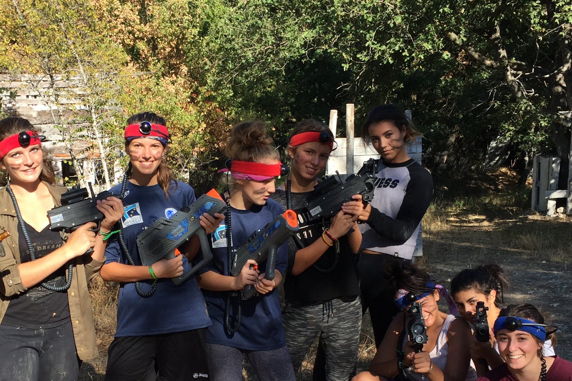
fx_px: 858
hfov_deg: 36.8
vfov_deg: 24.6
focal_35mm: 54
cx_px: 234
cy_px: 306
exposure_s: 1/1068
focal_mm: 4.15
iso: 32
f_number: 2.2
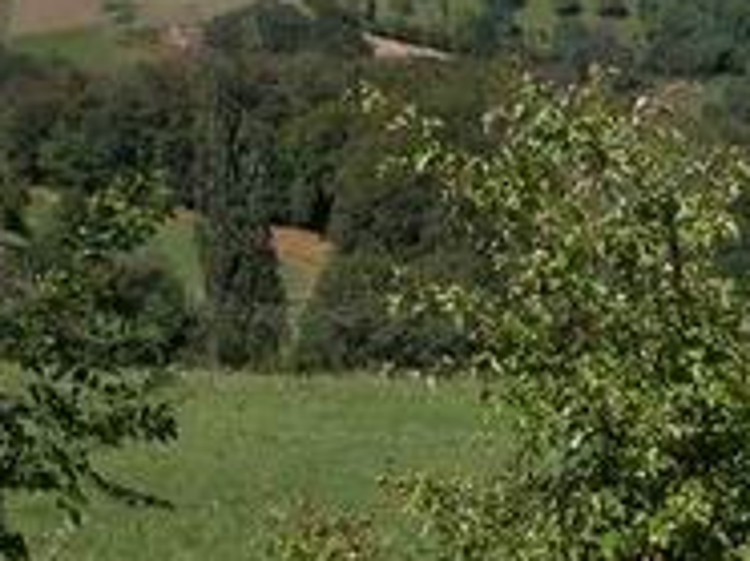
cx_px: 794
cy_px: -178
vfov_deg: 11.6
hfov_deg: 15.5
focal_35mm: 124
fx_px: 2683
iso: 100
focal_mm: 9.2
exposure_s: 1/314
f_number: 6.3
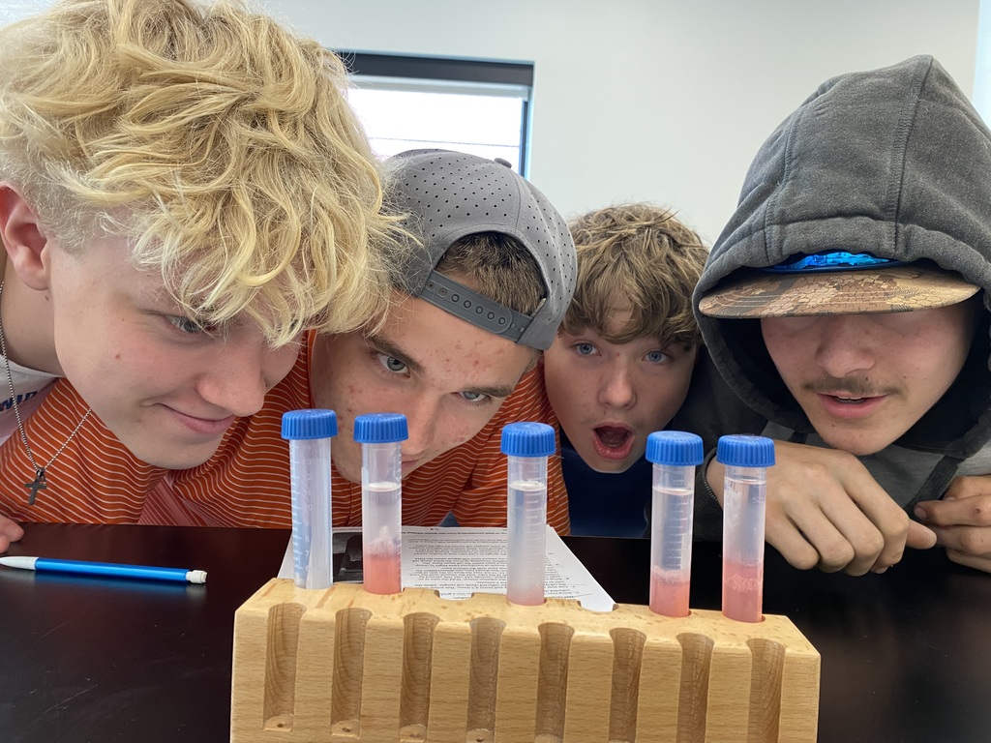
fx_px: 744
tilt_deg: -3.1
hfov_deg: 67.3
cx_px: 496
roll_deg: -2.8
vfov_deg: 53.1
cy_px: 372
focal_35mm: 26
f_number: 1.8
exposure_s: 1/60
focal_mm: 4.25
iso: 250
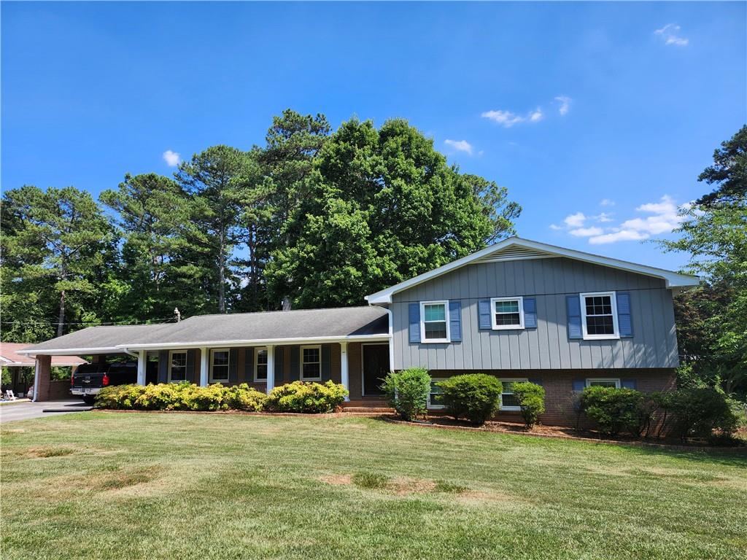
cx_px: 374
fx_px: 496
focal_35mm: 23
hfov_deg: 73.9
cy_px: 280
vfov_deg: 58.9
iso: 25
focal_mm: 5.54
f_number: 1.8
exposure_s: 1/934
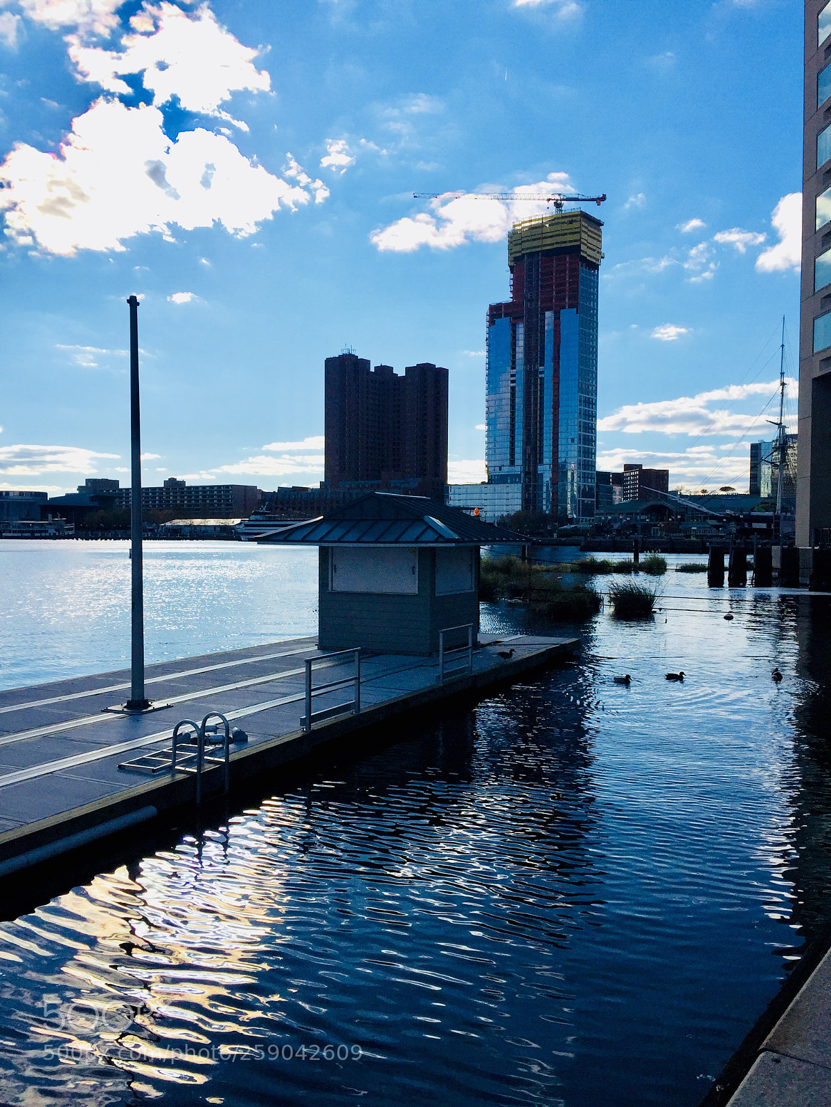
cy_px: 554
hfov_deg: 48.2
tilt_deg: -0.5
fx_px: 928
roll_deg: +0.0
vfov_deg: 61.7
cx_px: 416
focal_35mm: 29
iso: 32
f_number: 2.2
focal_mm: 4.15
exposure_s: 1/6623
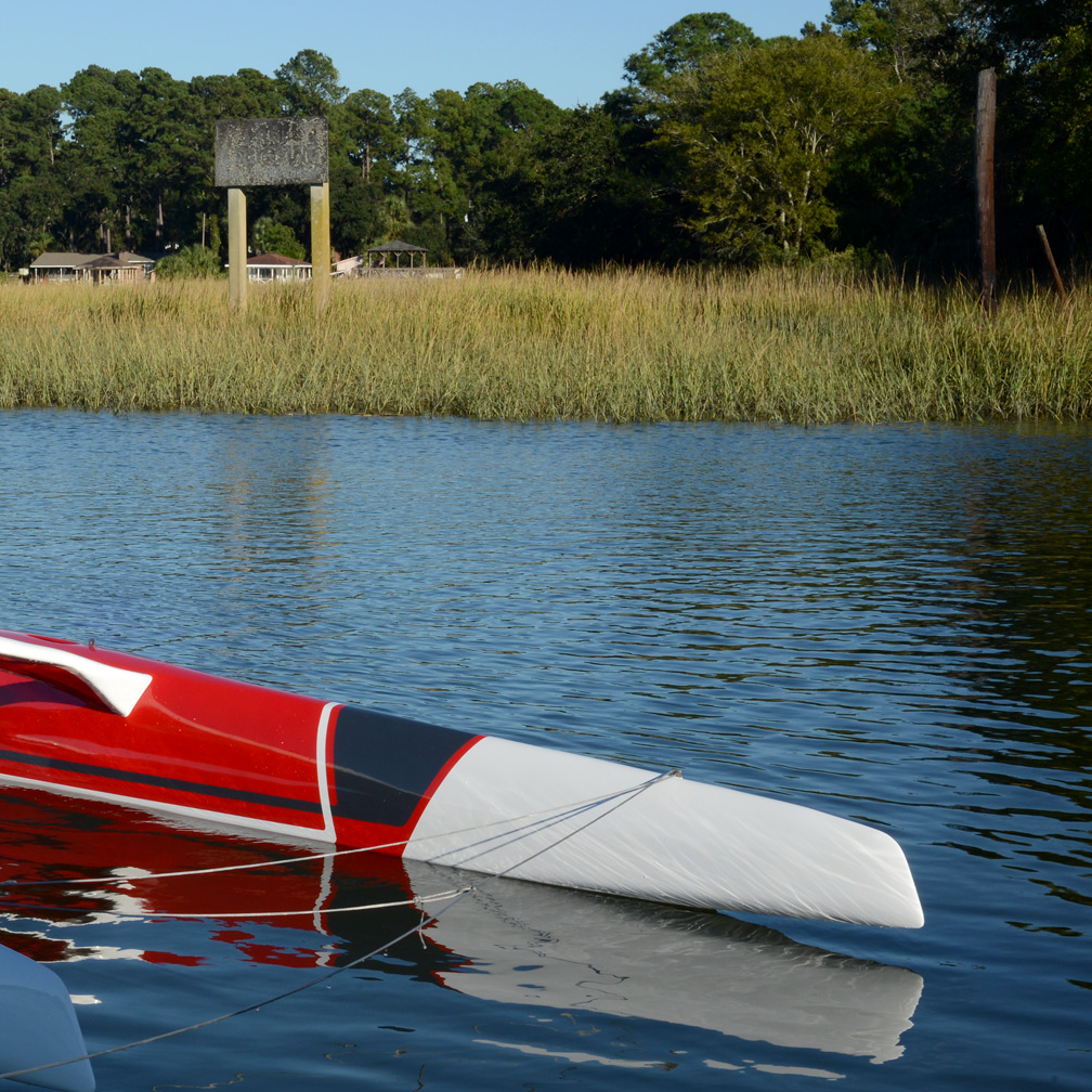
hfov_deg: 20.9
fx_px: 2891
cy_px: 628
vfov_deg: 21.4
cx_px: 88
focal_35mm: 81
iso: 400
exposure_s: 1/200
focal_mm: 50
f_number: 20
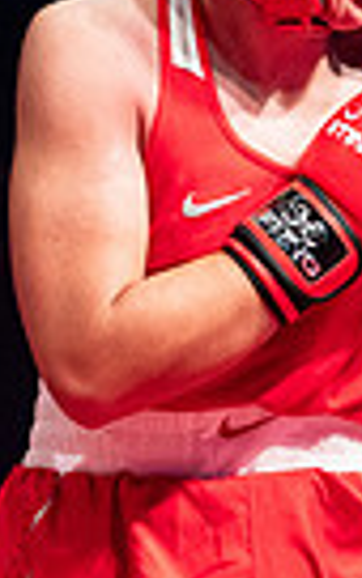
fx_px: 4388
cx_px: 839
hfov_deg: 4.6
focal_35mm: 278
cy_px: 215
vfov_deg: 7.5
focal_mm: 64
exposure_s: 1/1000
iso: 4000
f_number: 2.8
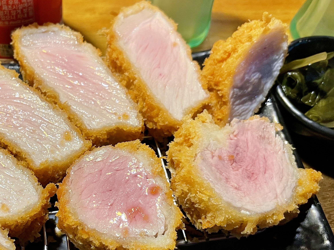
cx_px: 80
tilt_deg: -53.9
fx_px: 434
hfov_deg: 40.8
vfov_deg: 32.2
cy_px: 137
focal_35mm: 45
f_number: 1.6
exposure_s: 1/60
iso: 80
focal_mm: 4.2
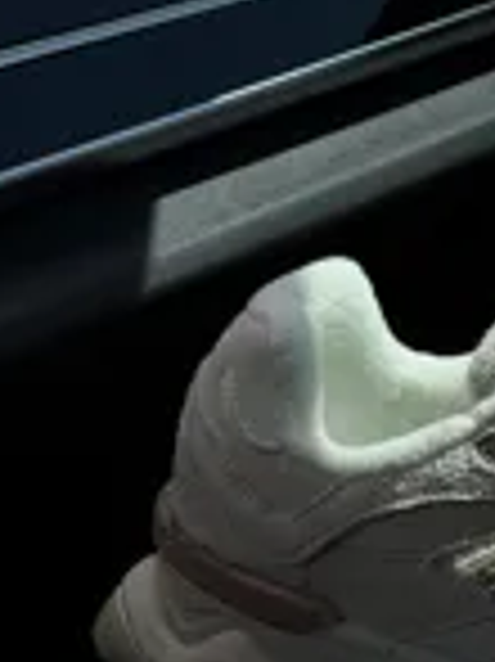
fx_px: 2998
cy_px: 455
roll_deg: +0.3
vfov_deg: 12.6
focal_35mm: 157
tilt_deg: -22.8
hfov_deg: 9.2
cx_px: 706
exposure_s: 1/6024
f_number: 1.78
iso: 64
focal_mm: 6.76
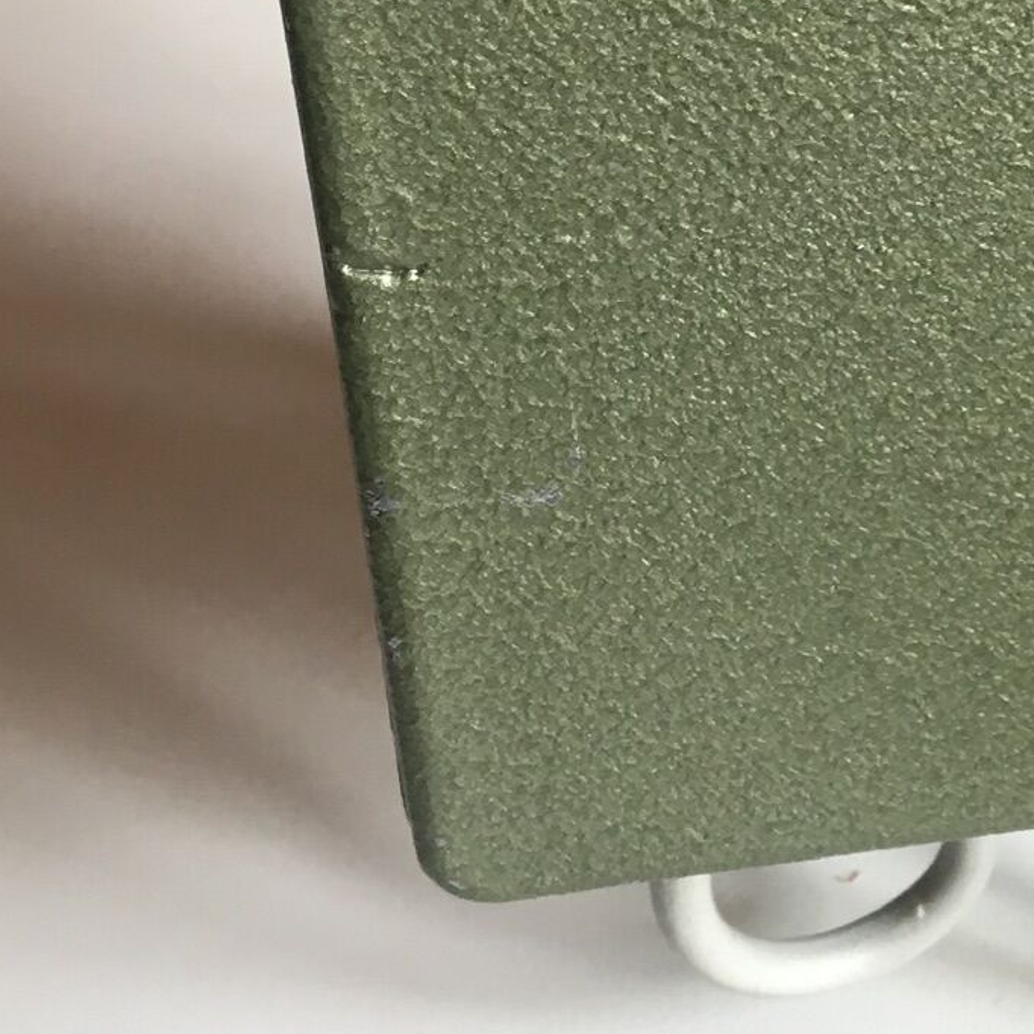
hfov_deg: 22.2
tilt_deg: -33.6
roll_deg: +11.3
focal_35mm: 77
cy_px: 100
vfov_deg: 21.9
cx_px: 840
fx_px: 2602
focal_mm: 4.15
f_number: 2.2
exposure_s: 1/33
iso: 64
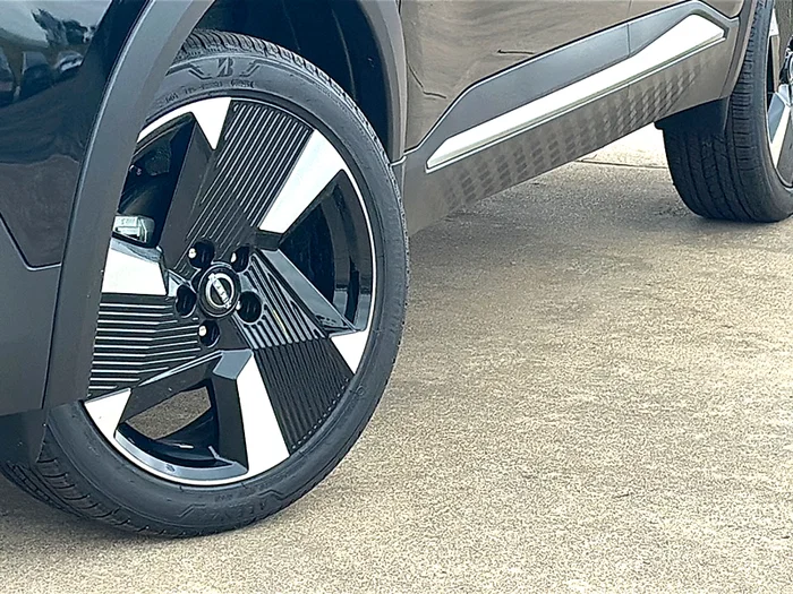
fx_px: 2291
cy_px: 297
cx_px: 396
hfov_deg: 19.6
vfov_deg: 14.8
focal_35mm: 100
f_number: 1.78
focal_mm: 6.86
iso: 80
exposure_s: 1/553
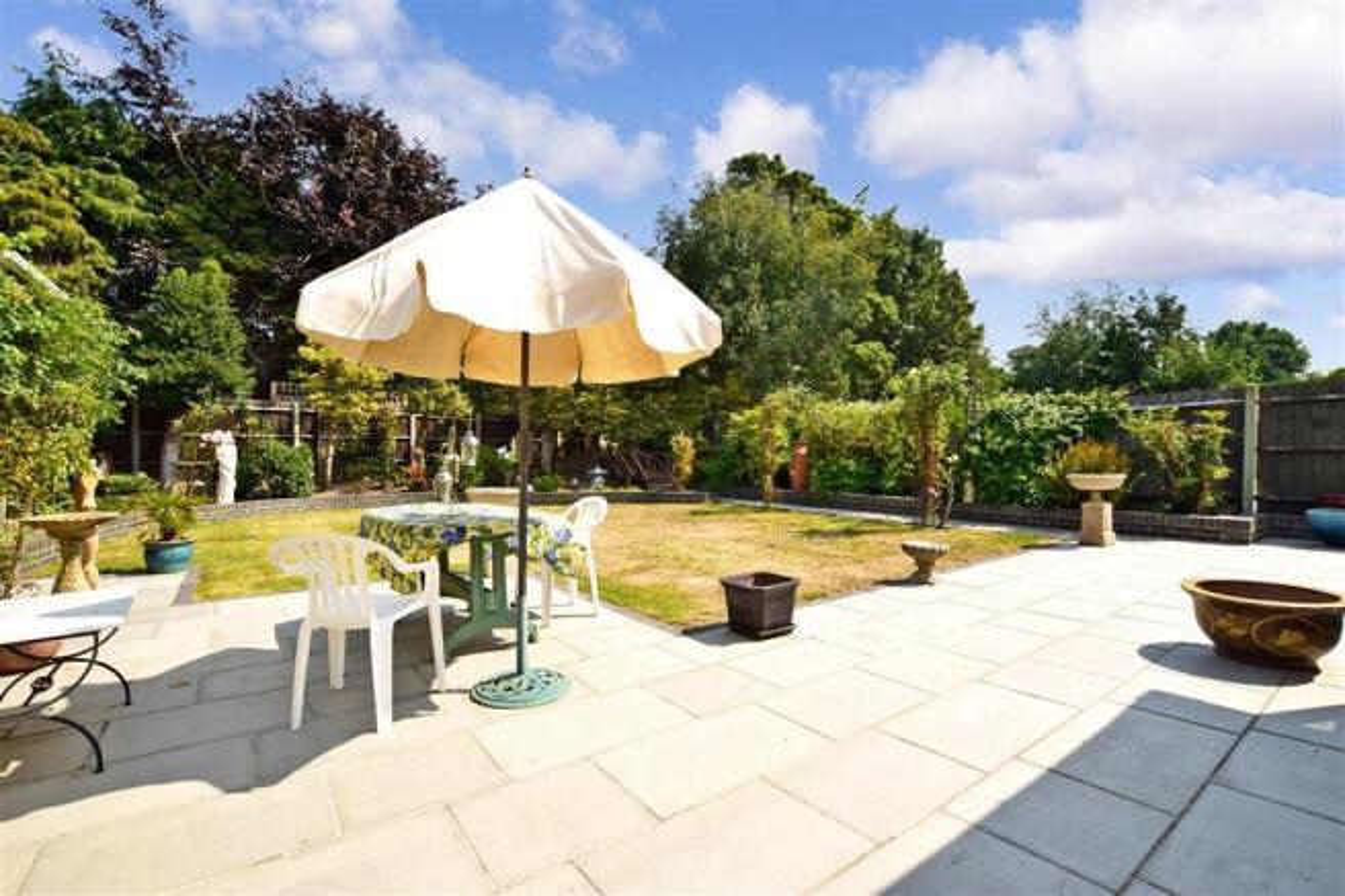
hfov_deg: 100.4
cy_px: 448
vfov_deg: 77.3
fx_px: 560
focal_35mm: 15
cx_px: 672
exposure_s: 1/100
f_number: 16
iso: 100
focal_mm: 10
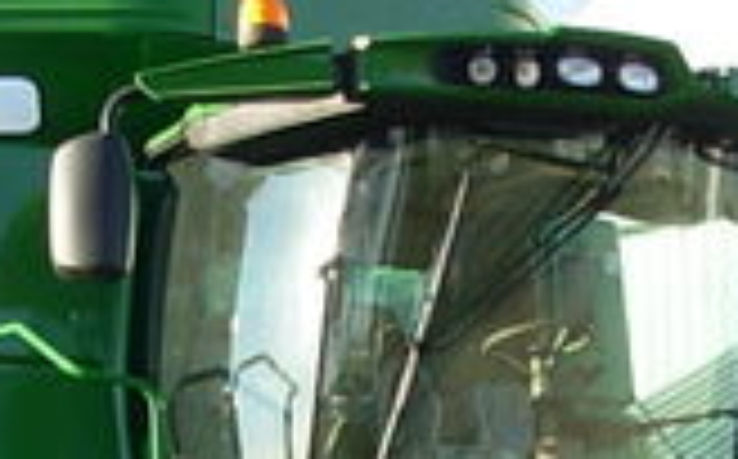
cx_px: 274
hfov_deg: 15.6
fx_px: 2691
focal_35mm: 134
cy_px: 626
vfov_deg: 9.5
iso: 50
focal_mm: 6.3
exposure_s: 1/296
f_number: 2.9
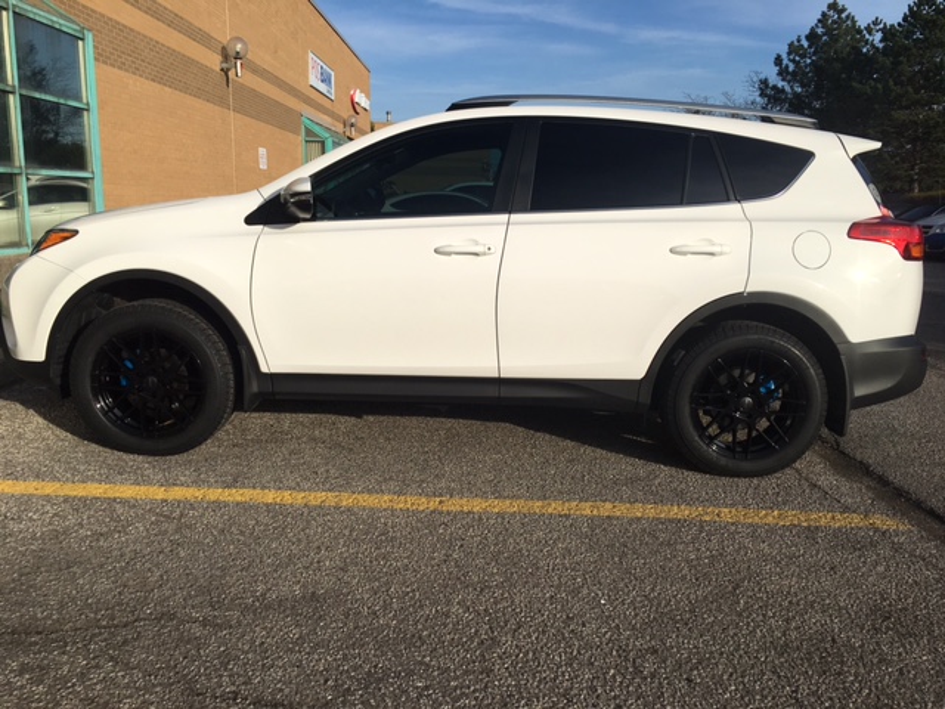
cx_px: 472
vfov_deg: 48.2
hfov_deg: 61.7
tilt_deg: -10.0
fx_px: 792
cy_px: 354
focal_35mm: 29
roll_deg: -1.3
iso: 25
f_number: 2.2
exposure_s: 1/2849
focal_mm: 4.15
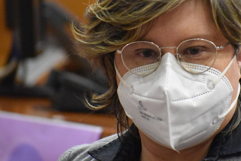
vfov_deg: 2.6
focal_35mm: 534
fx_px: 3575
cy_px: 61
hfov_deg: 3.9
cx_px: 174
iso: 9000
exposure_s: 1/125
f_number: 5.6
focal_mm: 220
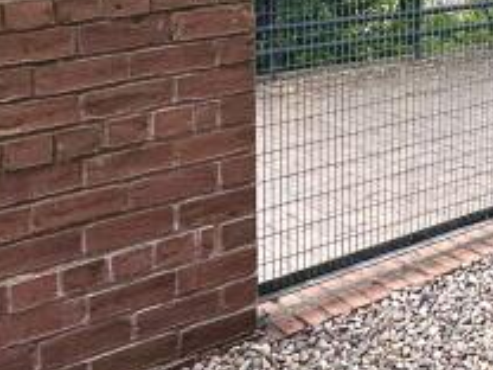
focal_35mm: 69
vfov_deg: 19.8
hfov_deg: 27.3
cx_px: 434
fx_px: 983
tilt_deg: -4.8
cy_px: -92
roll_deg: -0.6
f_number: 2.2
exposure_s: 1/99
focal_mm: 2.22
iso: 80
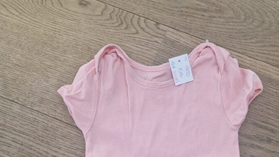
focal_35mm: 37
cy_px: 194
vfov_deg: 27.6
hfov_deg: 53.9
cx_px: 153
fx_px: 274
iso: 50
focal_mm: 5.4
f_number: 1.8
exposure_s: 1/100
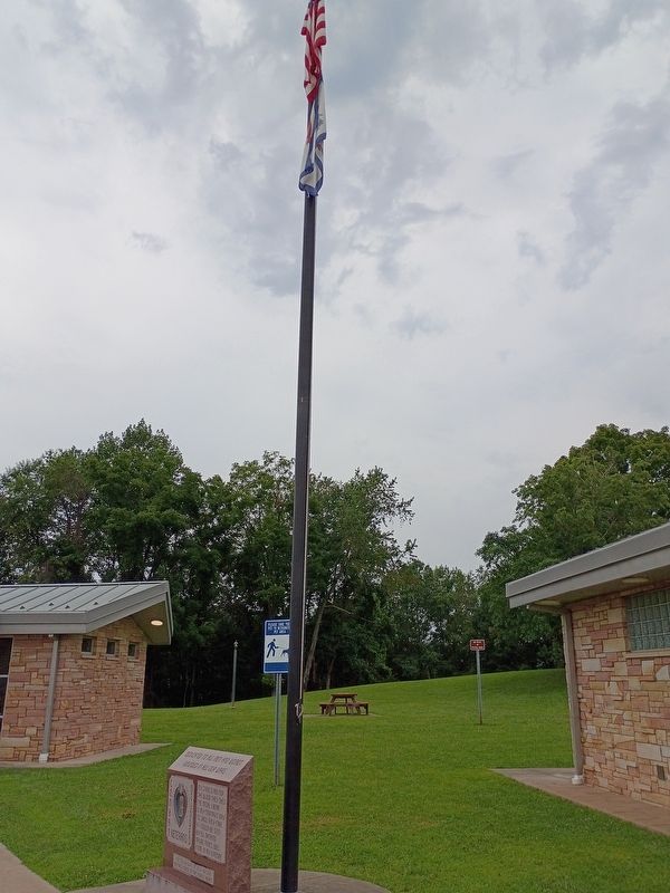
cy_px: 446
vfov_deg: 61.7
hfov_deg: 48.2
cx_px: 335
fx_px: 748
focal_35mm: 29
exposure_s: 1/1401
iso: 104
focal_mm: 4.27
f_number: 1.8
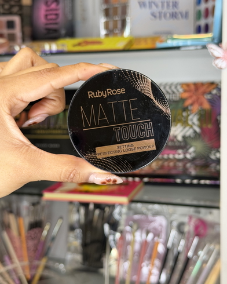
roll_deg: +0.5
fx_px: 428
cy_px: 138
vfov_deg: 36.7
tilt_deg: -7.2
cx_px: 114
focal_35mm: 51
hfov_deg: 29.7
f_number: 1.78
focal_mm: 6.76
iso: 100
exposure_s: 1/114
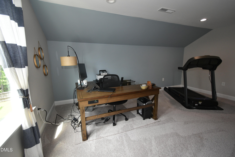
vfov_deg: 77.3
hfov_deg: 100.4
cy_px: 78
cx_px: 118
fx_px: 98
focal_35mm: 15
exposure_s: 1/125
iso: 800
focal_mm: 10
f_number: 4.5
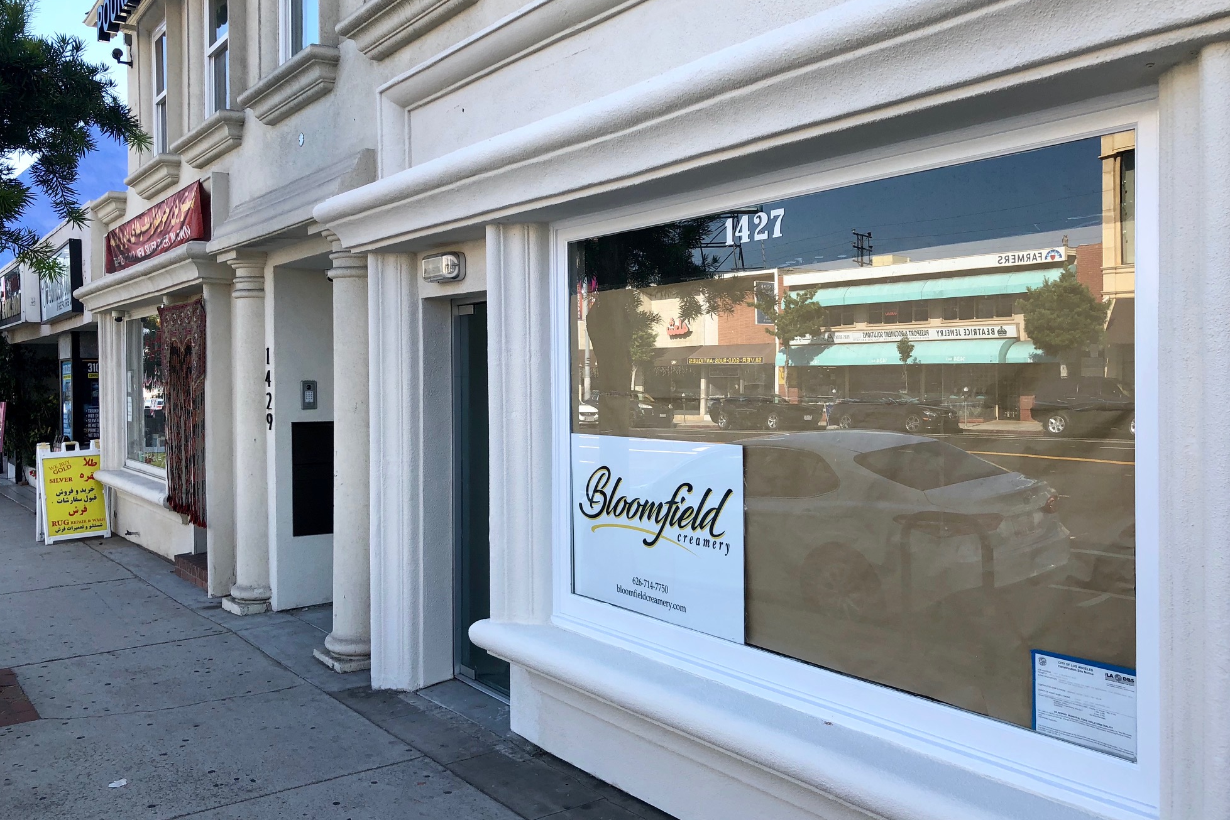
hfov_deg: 61.9
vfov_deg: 43.6
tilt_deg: -1.0
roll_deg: -0.4
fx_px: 1025
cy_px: 401
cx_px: 619
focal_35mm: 30
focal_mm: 4
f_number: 1.8
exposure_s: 1/510
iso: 20
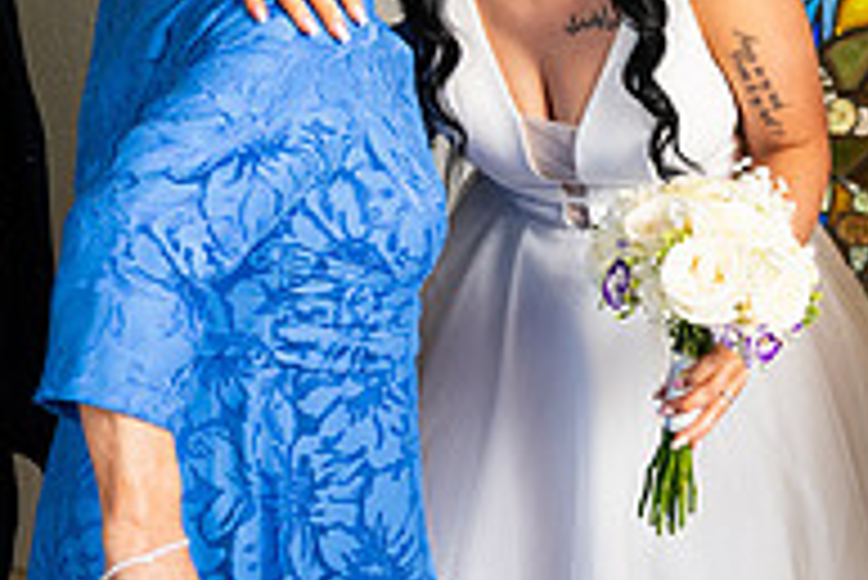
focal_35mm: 105
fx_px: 2533
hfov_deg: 19.3
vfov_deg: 13.0
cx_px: 648
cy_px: 101
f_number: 3.5
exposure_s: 1/160
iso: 640
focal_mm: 35
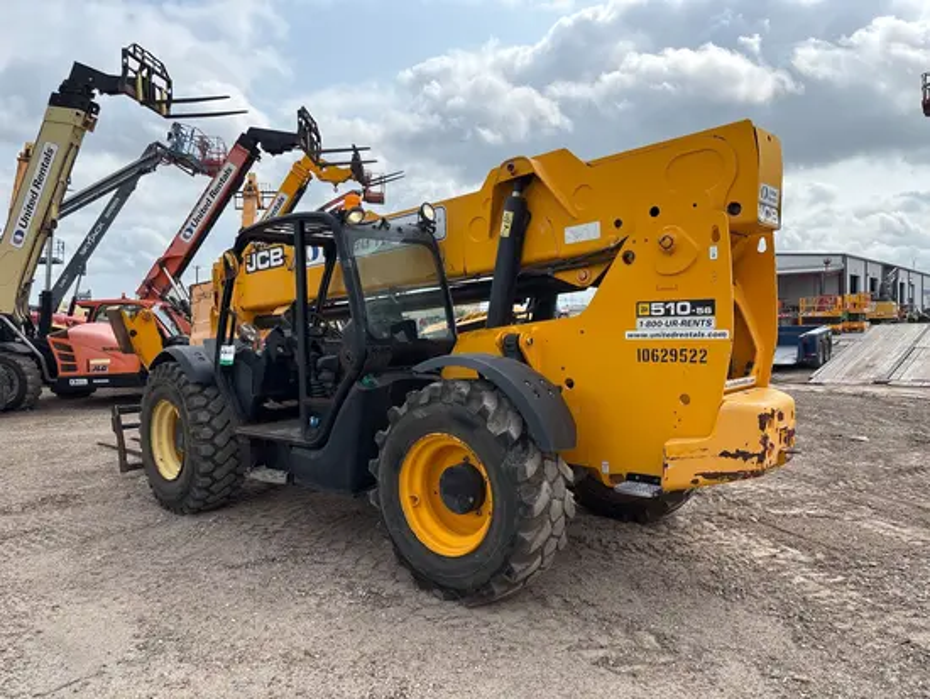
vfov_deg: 53.1
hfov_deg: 67.3
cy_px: 350
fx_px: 699
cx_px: 465
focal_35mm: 26
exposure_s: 1/3413
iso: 50
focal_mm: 5.96
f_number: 1.6
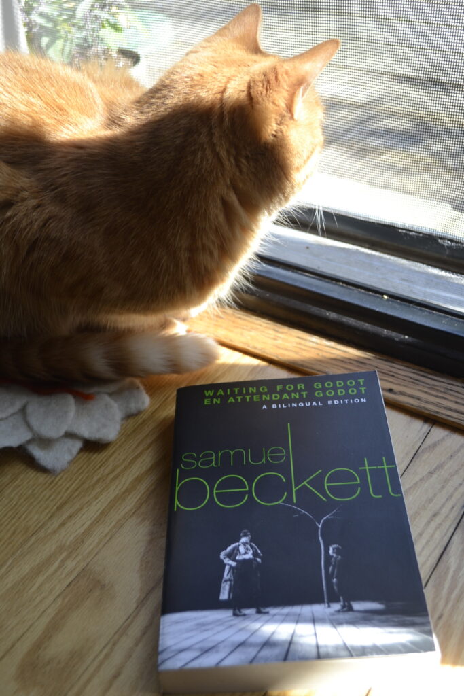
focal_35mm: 39
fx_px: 754
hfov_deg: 34.2
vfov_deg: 49.5
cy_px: 348
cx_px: 232
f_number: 4.2
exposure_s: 1/80
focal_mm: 26
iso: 400
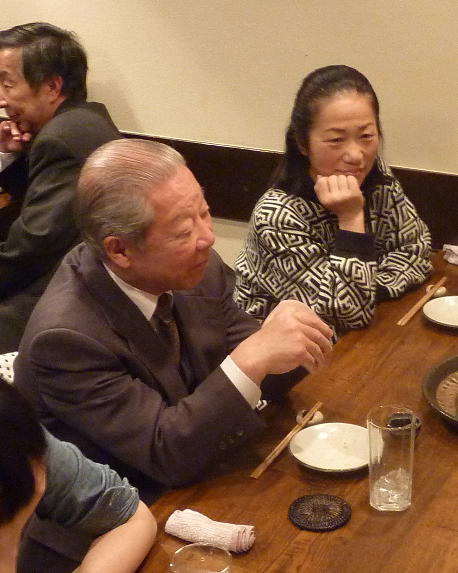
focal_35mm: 67
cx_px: 334
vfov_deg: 28.3
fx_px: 1136
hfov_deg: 22.6
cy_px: 286
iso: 400
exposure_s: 1/8
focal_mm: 4.7
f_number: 3.4
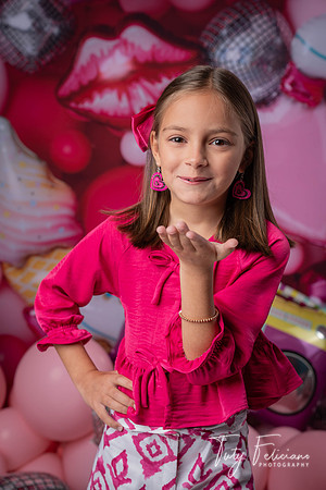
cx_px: 163
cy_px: 245
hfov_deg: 27.5
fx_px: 666
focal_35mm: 49
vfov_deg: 40.3
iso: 64
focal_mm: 49
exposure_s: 1/160
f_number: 4.5
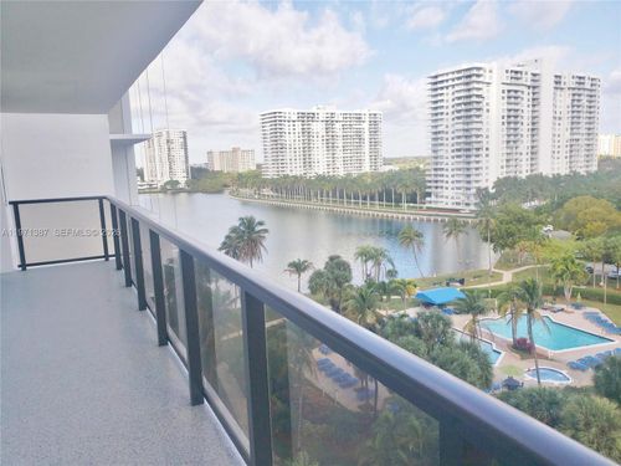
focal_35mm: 26
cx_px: 310
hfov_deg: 67.3
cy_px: 233
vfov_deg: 53.1
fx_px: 466
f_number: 2.4
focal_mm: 4.3
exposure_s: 1/878
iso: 50
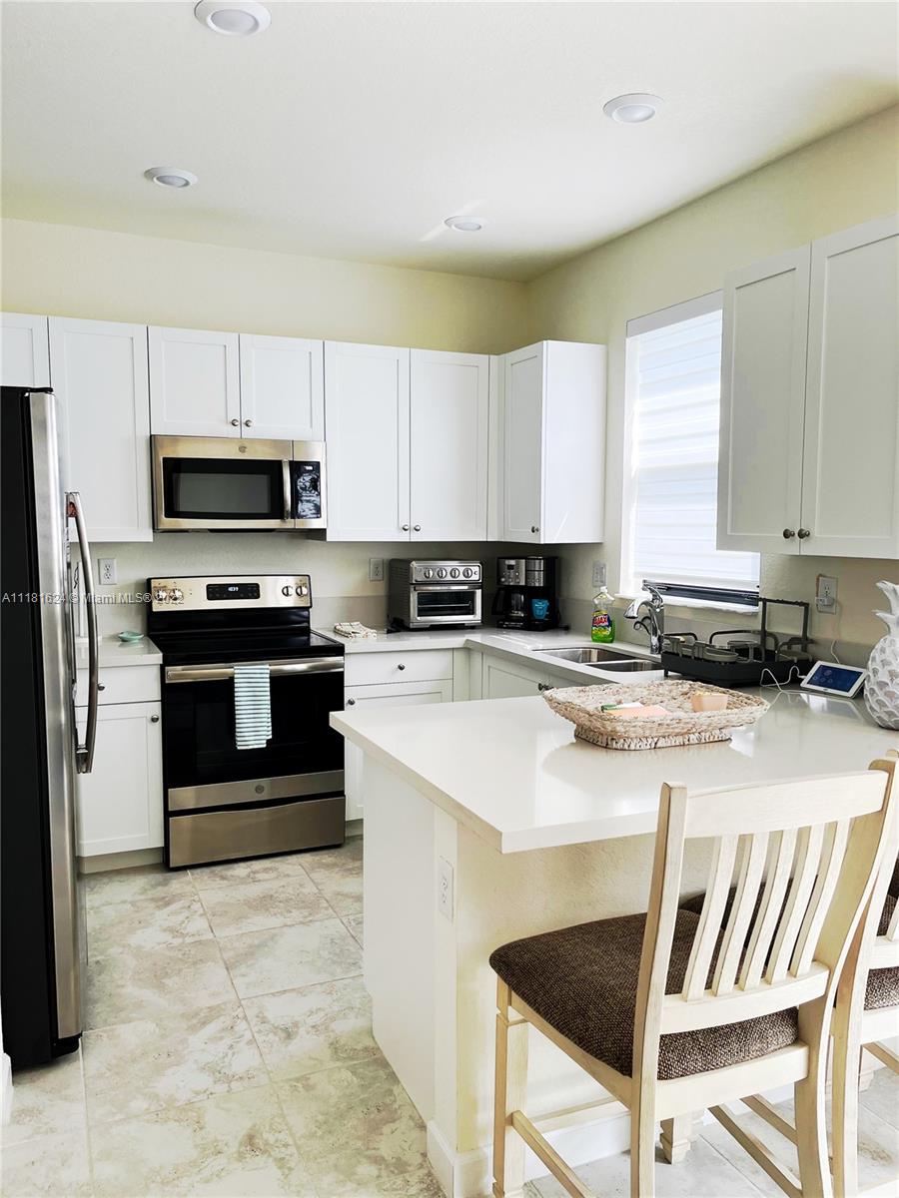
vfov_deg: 67.3
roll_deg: +1.0
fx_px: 900
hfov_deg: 53.1
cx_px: 450
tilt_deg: -6.0
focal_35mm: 26
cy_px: 599
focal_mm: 5.1
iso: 64
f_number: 1.6
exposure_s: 1/140
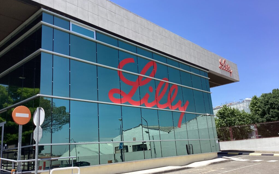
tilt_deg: +15.4
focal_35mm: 33
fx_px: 251
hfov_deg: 58.2
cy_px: 82
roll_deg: +5.3
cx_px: 140
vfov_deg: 38.3
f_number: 2.4
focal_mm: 3.3
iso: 25
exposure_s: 1/783
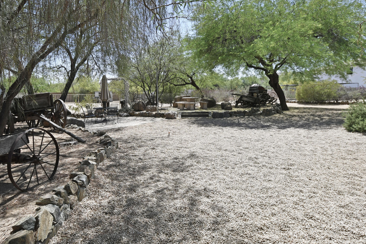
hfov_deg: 76.0
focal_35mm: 23
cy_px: 107
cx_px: 168
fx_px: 234
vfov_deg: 54.9
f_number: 8
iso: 100
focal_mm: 10
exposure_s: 1/250
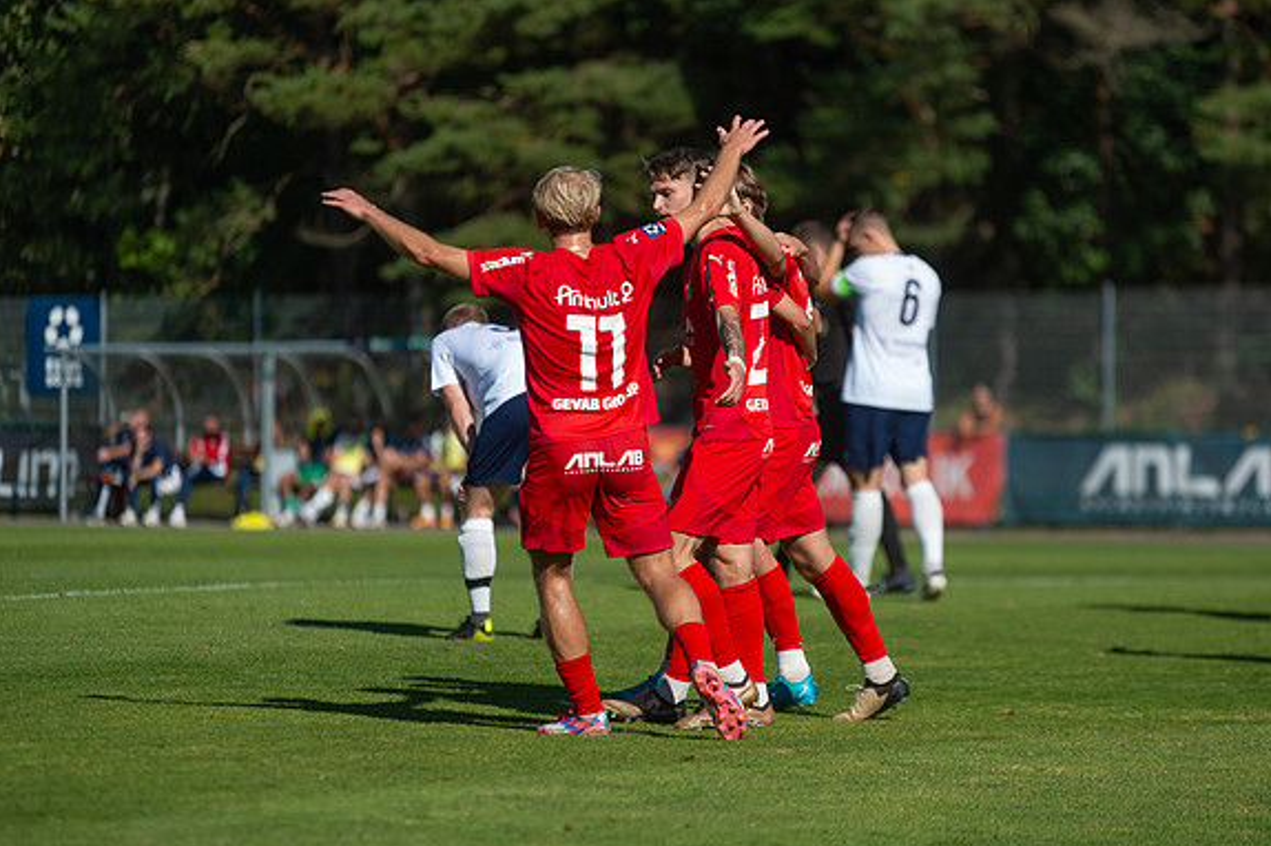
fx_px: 7127
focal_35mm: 202
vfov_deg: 6.8
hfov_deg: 10.2
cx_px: 640
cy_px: 423
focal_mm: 200
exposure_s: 1/1600
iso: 125
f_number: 3.2
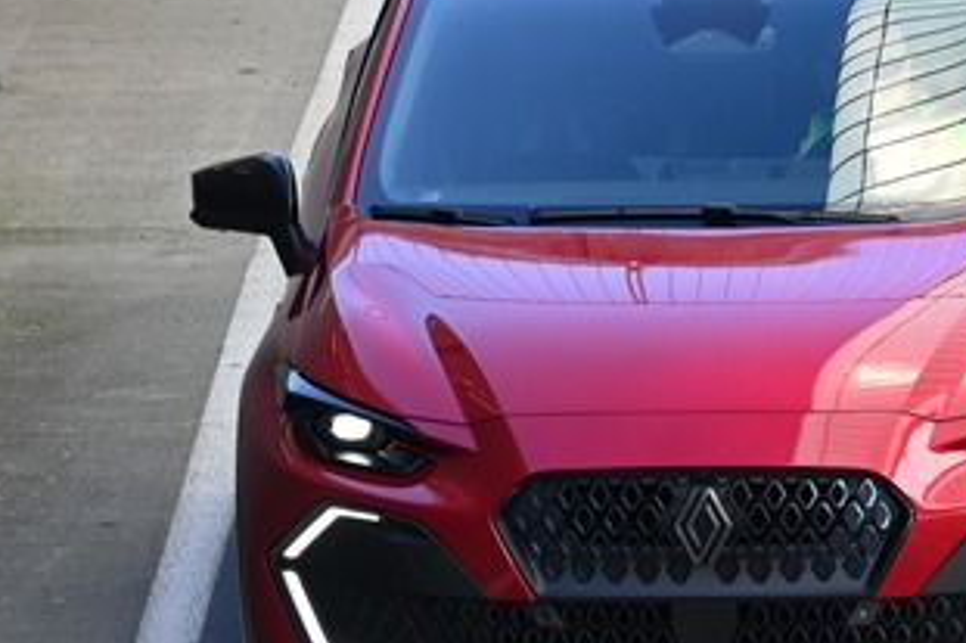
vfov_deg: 2.5
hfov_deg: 3.8
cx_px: 662
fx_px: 14509
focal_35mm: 541
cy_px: 579
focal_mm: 140
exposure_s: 1/400
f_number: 5.3
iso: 400
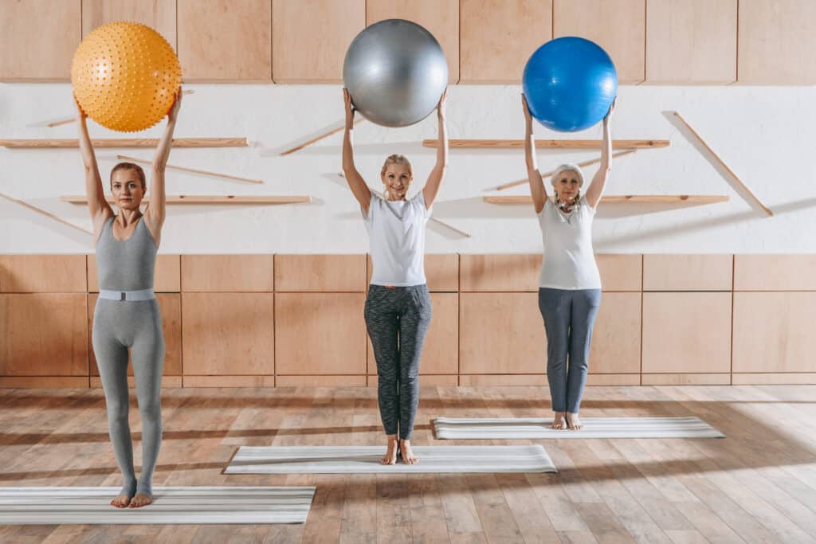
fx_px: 997
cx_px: 408
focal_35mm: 44
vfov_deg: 30.5
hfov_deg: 44.5
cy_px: 272
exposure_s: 1/200
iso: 320
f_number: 4
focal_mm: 44
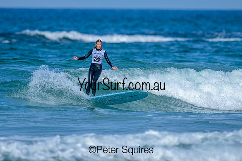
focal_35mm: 1100
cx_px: 101
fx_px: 7396
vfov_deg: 1.3
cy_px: 75
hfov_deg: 1.9
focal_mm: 800
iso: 200
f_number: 6.3
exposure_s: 1/2000
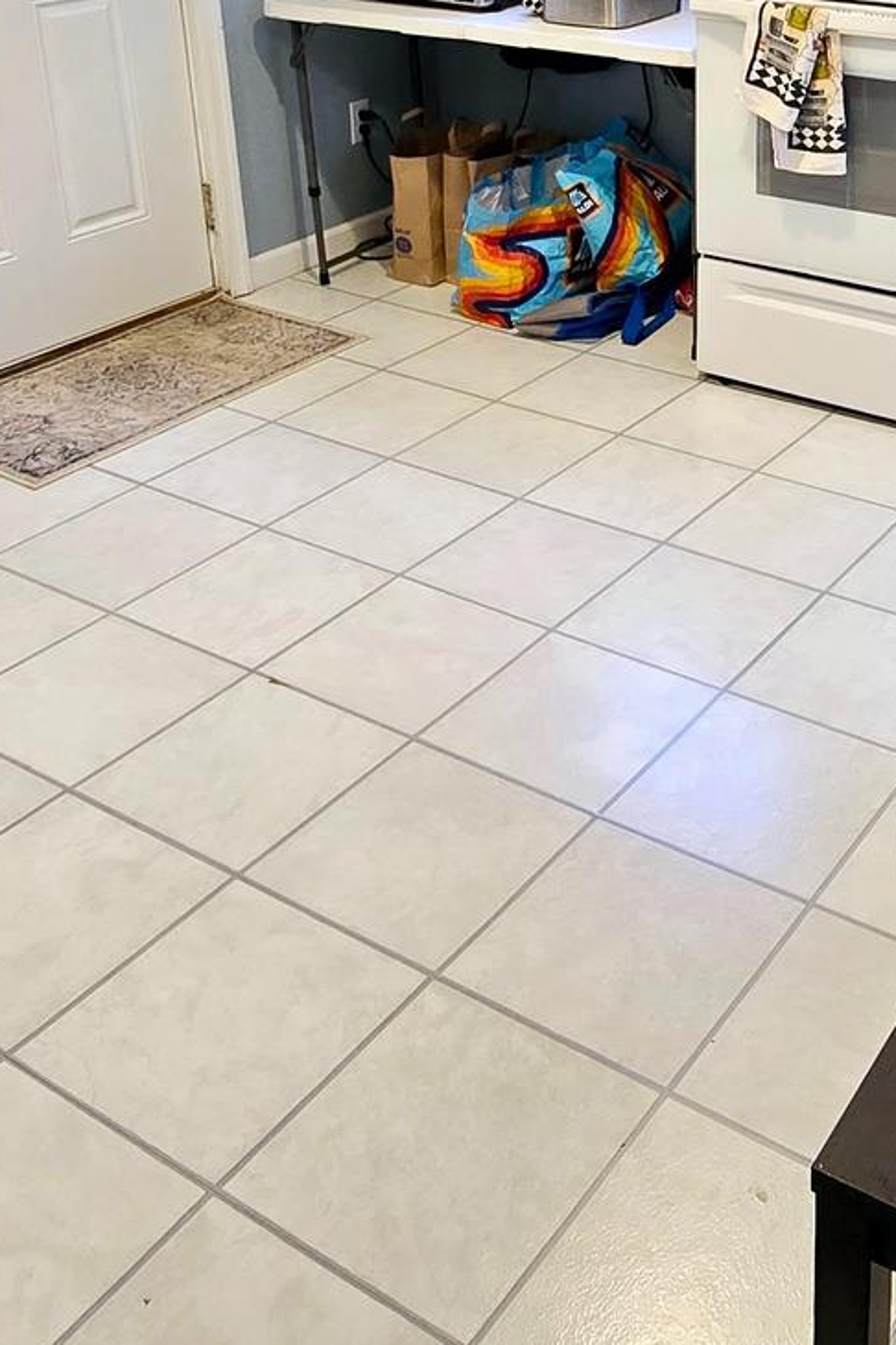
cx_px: 743
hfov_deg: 33.8
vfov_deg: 48.0
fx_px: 1419
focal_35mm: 38
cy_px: 275
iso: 125
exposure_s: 1/60.2
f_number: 2.2
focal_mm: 2.2
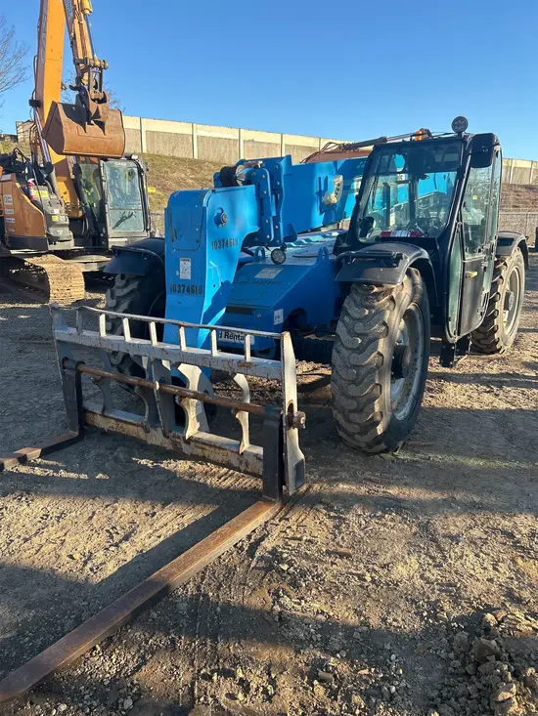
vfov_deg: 67.3
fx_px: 539
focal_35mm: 26
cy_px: 358
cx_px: 269
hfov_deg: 53.1
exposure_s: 1/853
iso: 50
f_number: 1.5
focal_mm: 5.7
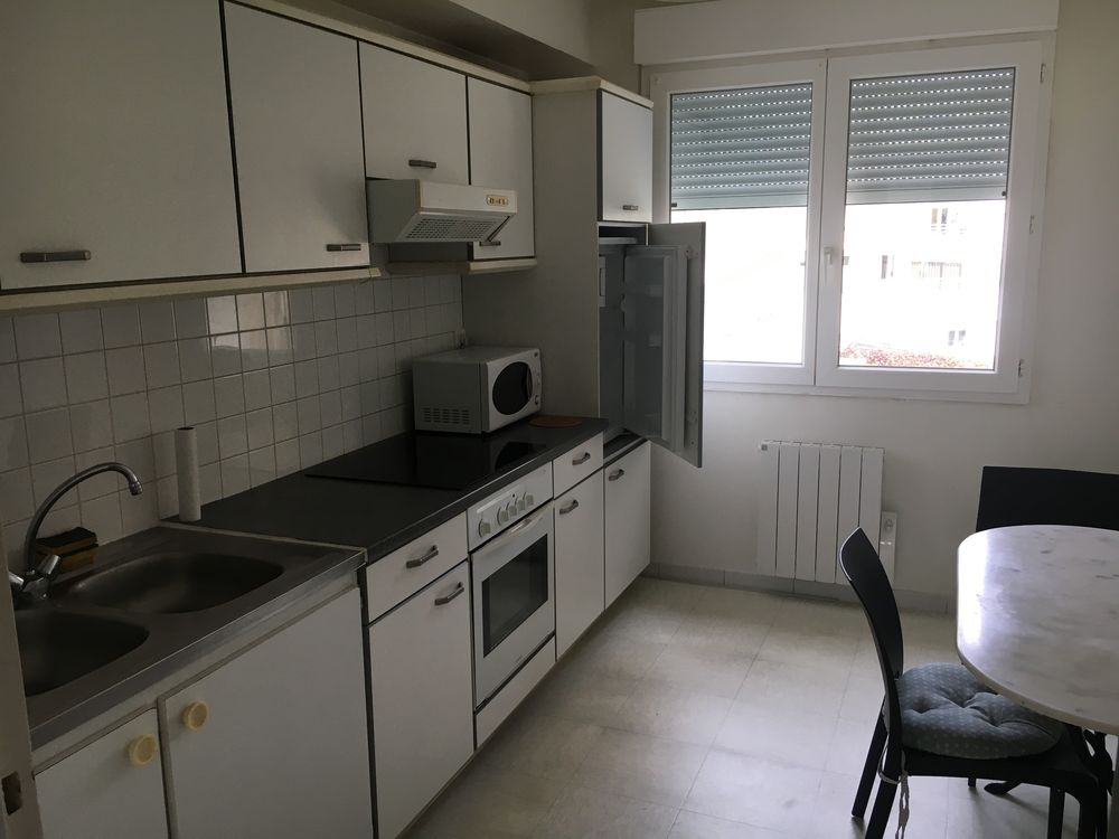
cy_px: 420
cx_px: 560
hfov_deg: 61.7
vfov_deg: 48.2
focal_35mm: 29
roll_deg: +1.6
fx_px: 937
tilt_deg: -11.5
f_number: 2.2
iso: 32
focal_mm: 4.15
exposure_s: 1/33
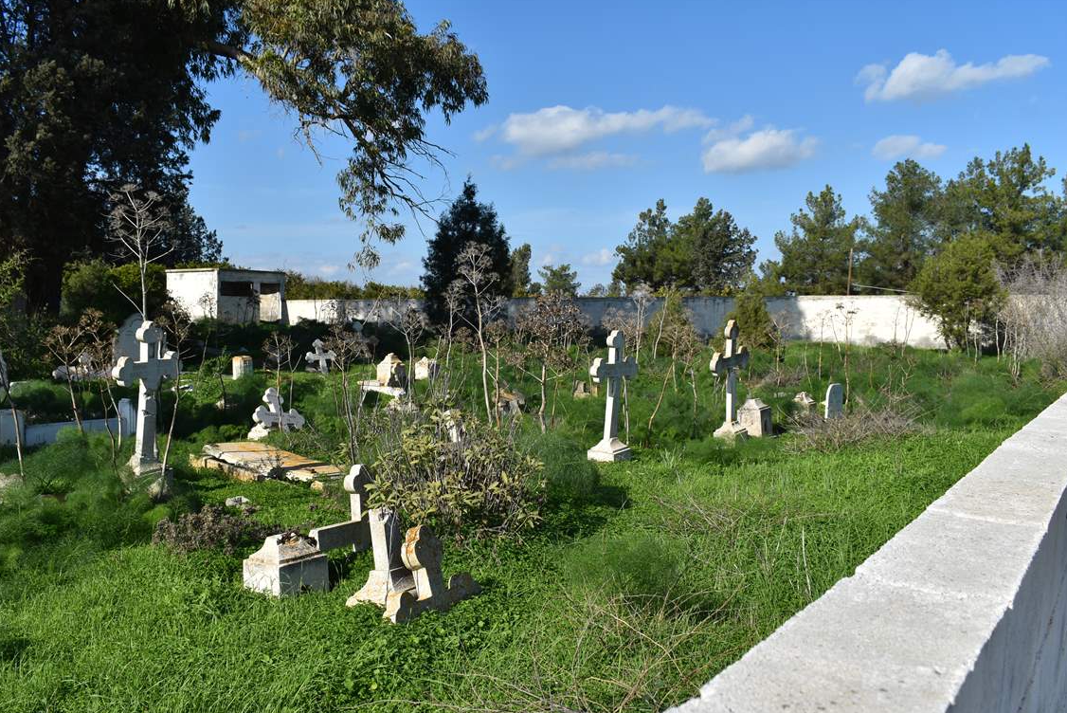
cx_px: 504
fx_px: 994
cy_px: 373
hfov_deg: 56.4
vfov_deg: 39.4
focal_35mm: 34
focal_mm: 21
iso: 100
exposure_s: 1/320
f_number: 9
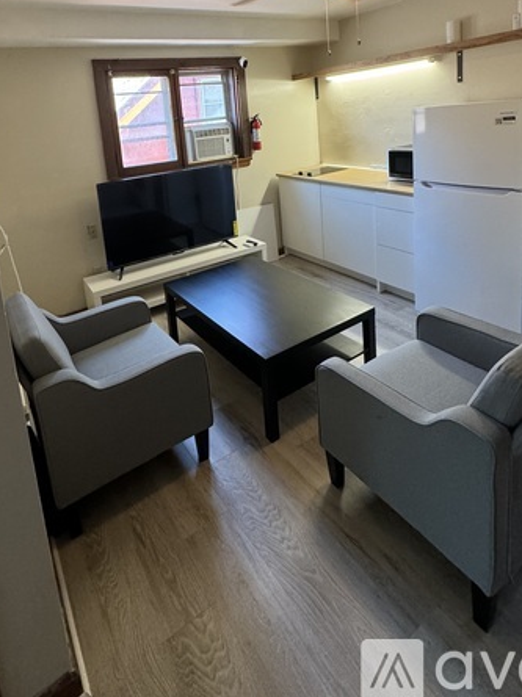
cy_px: 179
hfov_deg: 63.1
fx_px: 423
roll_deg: +5.8
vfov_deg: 73.8
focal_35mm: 21
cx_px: 223
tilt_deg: -8.2
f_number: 2.2
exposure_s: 1/120
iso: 320
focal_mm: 2.22
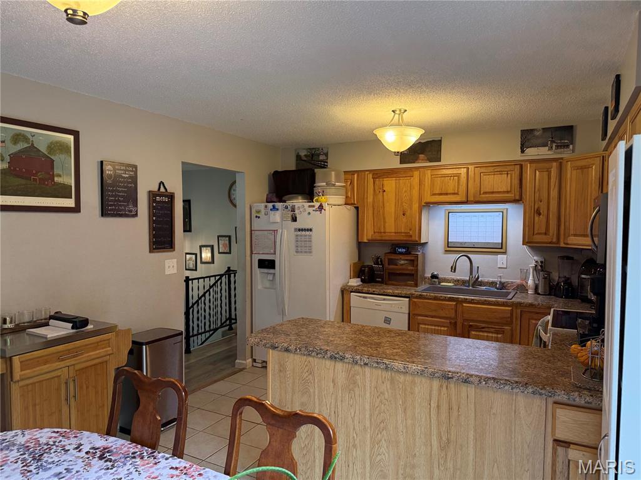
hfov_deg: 71.6
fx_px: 444
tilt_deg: -2.7
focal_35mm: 24
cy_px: 240
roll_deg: +0.0
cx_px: 320
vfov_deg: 56.8
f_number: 1.78
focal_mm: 6.76
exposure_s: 1/120
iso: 250
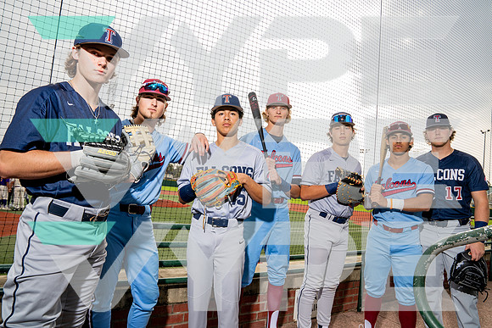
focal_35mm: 24
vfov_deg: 53.2
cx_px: 246
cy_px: 164
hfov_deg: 73.7
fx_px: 328
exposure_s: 1/250
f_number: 8
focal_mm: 24
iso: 400
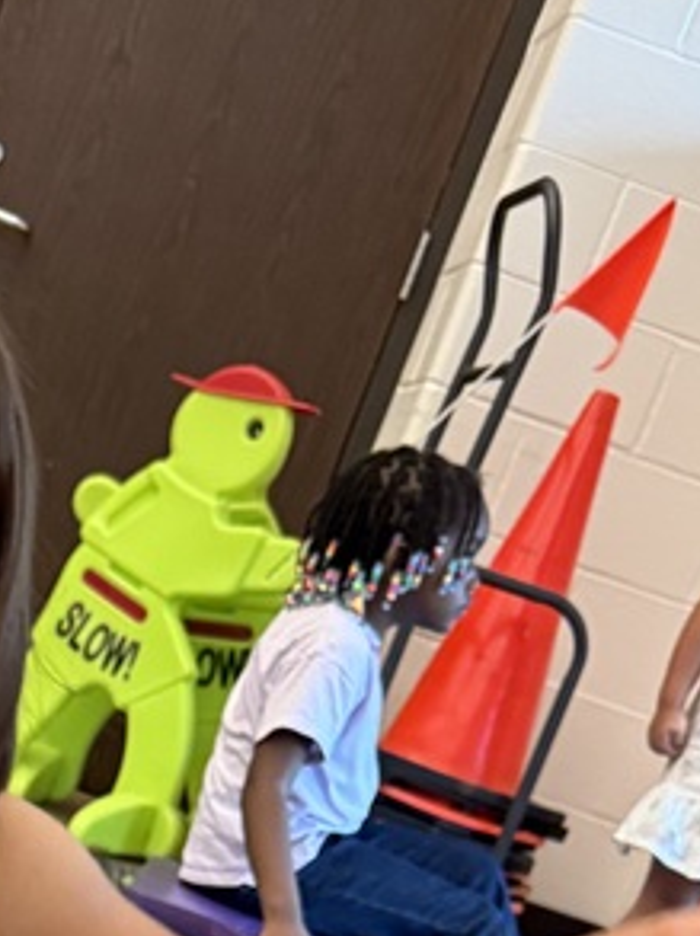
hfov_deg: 16.6
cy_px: 1409
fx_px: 2270
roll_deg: -19.6
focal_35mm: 84
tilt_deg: -22.7
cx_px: -195
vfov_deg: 20.1
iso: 400
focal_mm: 6.76
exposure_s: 1/60
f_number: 1.78
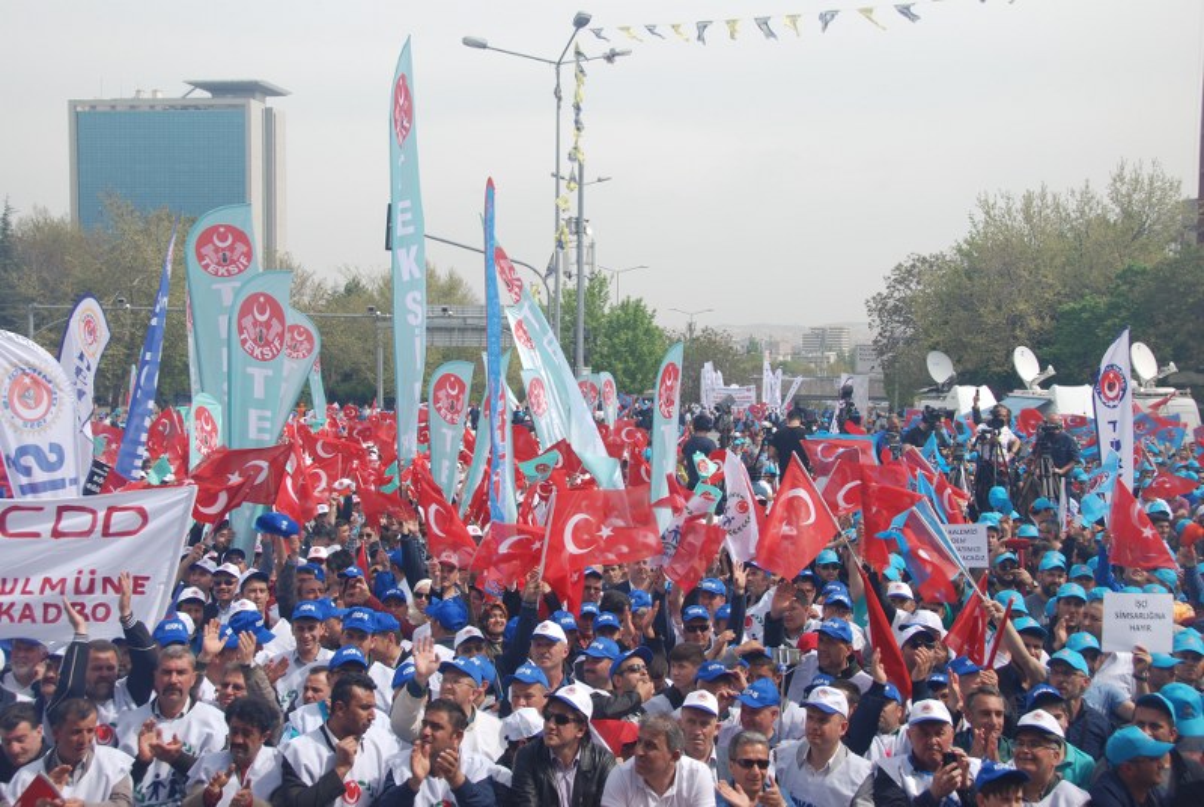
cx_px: 602
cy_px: 404
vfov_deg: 29.0
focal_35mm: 46
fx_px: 1557
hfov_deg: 42.3
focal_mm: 31
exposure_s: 1/250
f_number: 8
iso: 100
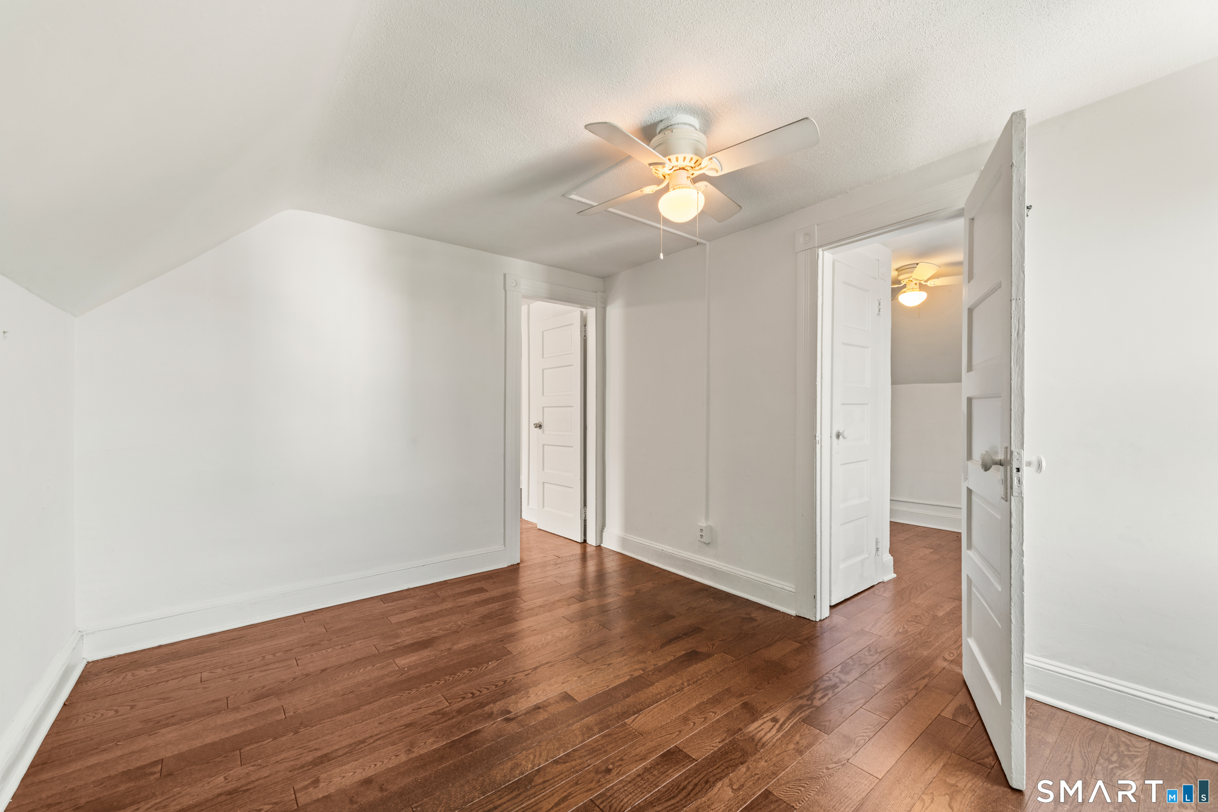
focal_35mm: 14
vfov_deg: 81.2
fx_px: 474
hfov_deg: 104.3
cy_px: 406
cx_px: 609
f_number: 8
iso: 250
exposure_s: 1/1.25
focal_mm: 14
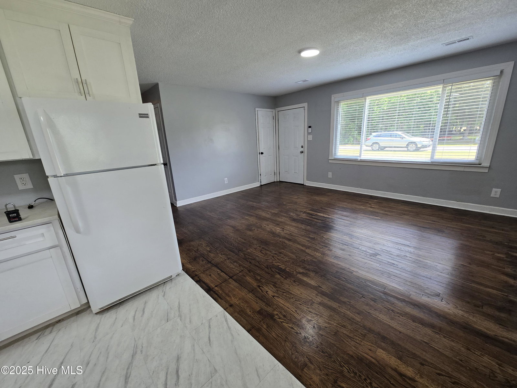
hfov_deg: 106.2
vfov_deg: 89.9
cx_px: 258
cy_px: 194
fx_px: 194
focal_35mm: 13
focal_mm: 2.2
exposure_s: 1/60
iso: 64
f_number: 2.2
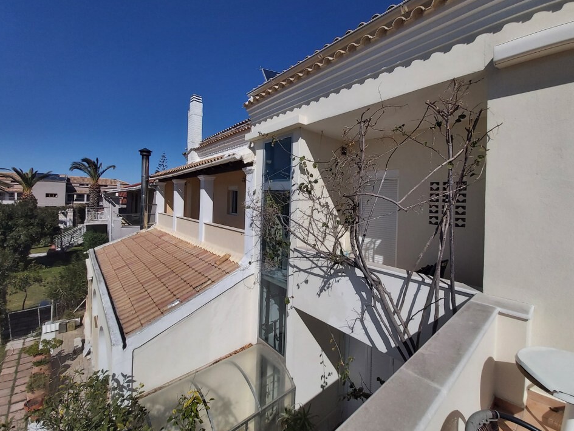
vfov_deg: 89.9
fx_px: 216
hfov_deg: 106.1
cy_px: 207
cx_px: 297
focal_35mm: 13
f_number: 2.2
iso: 40
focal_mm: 1.42
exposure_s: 1/6636
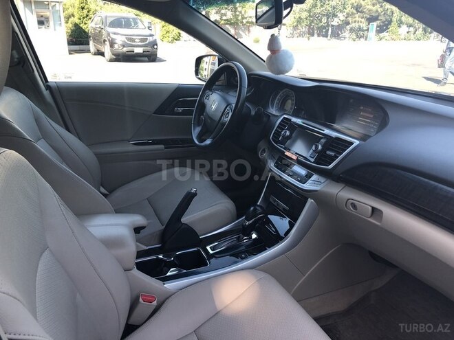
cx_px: 227
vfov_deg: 49.7
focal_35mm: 28
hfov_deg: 63.4
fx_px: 367
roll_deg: -2.2
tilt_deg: -20.9
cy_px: 170
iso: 20
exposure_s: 1/100
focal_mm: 4
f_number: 1.8
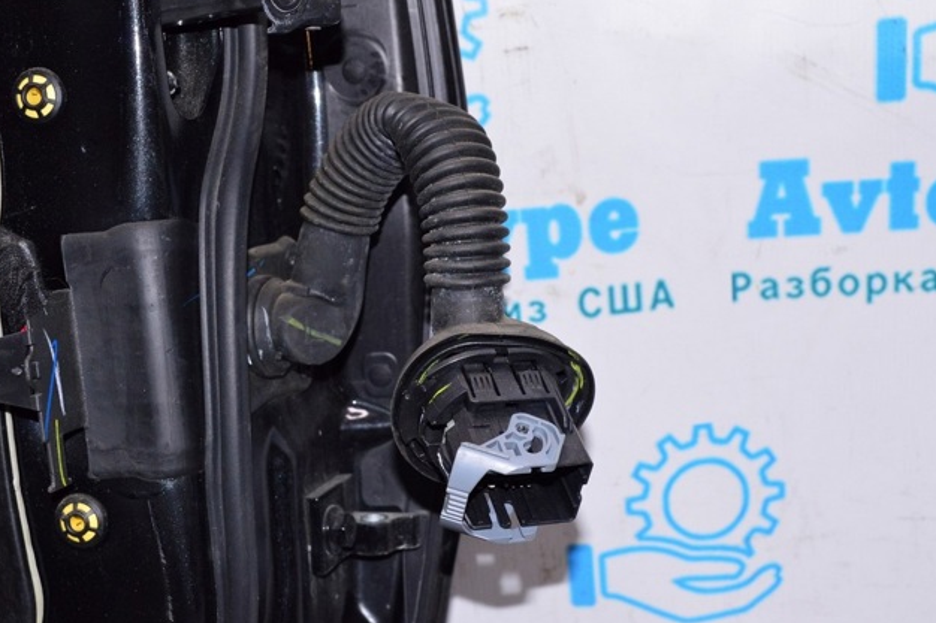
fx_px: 1274
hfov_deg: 40.4
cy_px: 313
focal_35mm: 49
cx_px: 461
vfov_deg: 27.5
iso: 1600
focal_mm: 32
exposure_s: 1/160
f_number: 8
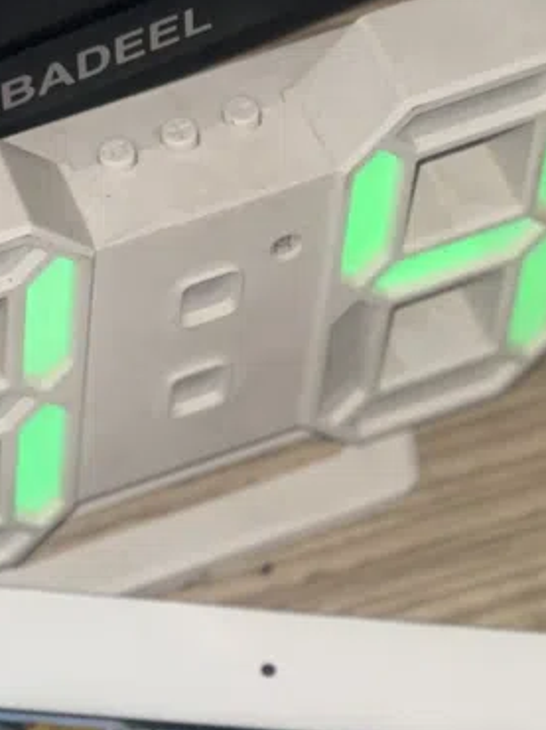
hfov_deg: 7.7
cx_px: 546
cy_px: 1133
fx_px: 4043
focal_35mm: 192
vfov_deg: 10.0
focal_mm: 6
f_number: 2
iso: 40
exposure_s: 1/86
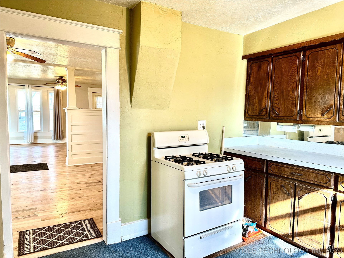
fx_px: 239
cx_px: 172
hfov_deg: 71.6
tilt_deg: -3.8
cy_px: 129
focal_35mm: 24
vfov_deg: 56.8
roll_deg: -1.1
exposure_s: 1/120
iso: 100
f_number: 1.78
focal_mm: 6.86
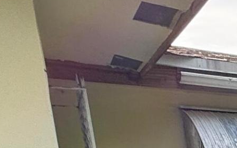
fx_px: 613
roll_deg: +1.4
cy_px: 325
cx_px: 557
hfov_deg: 14.7
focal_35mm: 95
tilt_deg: -11.2
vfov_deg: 11.8
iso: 50
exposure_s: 1/405
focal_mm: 2.22
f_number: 2.2
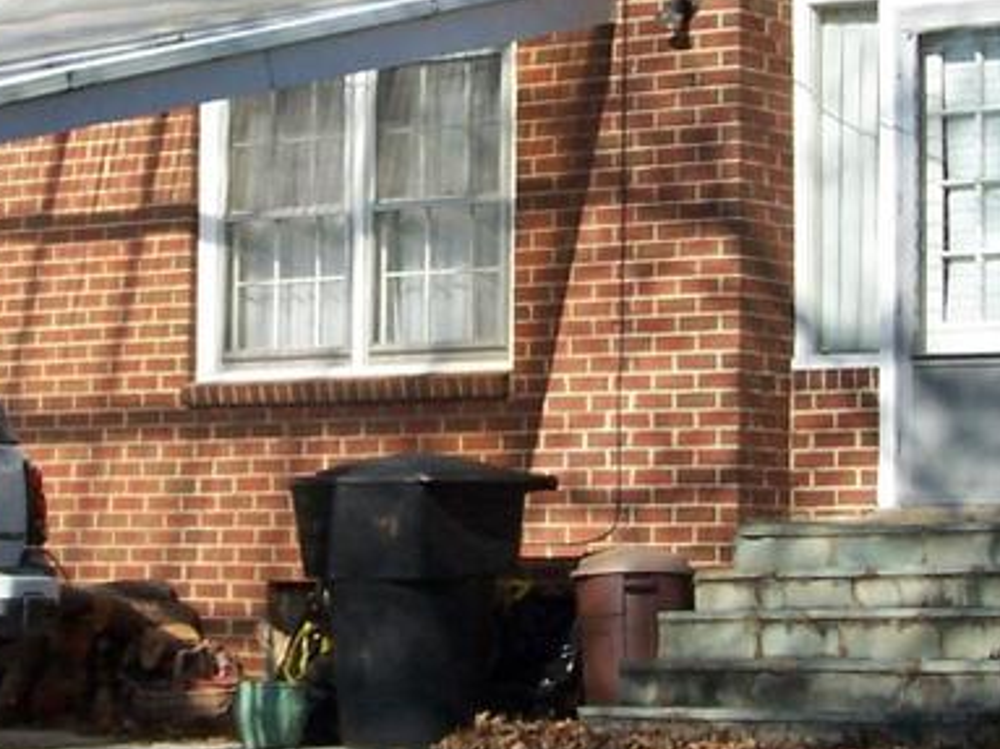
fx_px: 3668
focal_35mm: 127
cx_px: 462
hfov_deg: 15.5
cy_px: 198
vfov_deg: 11.6
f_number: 4
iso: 80
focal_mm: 6.3
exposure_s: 1/640
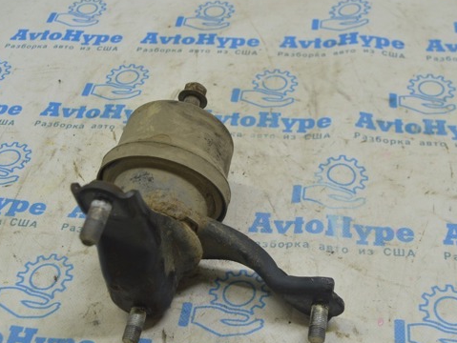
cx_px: 222
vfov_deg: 29.1
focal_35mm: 50
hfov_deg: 38.2
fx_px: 661
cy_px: 190
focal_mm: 26
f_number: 5.6
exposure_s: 1/40
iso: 400
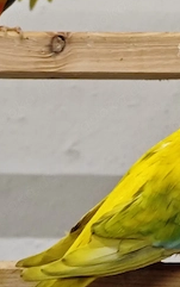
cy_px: 211
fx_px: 1034
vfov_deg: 15.7
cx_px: 139
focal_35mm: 132
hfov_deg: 9.9
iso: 800
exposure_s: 1/161
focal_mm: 10
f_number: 2
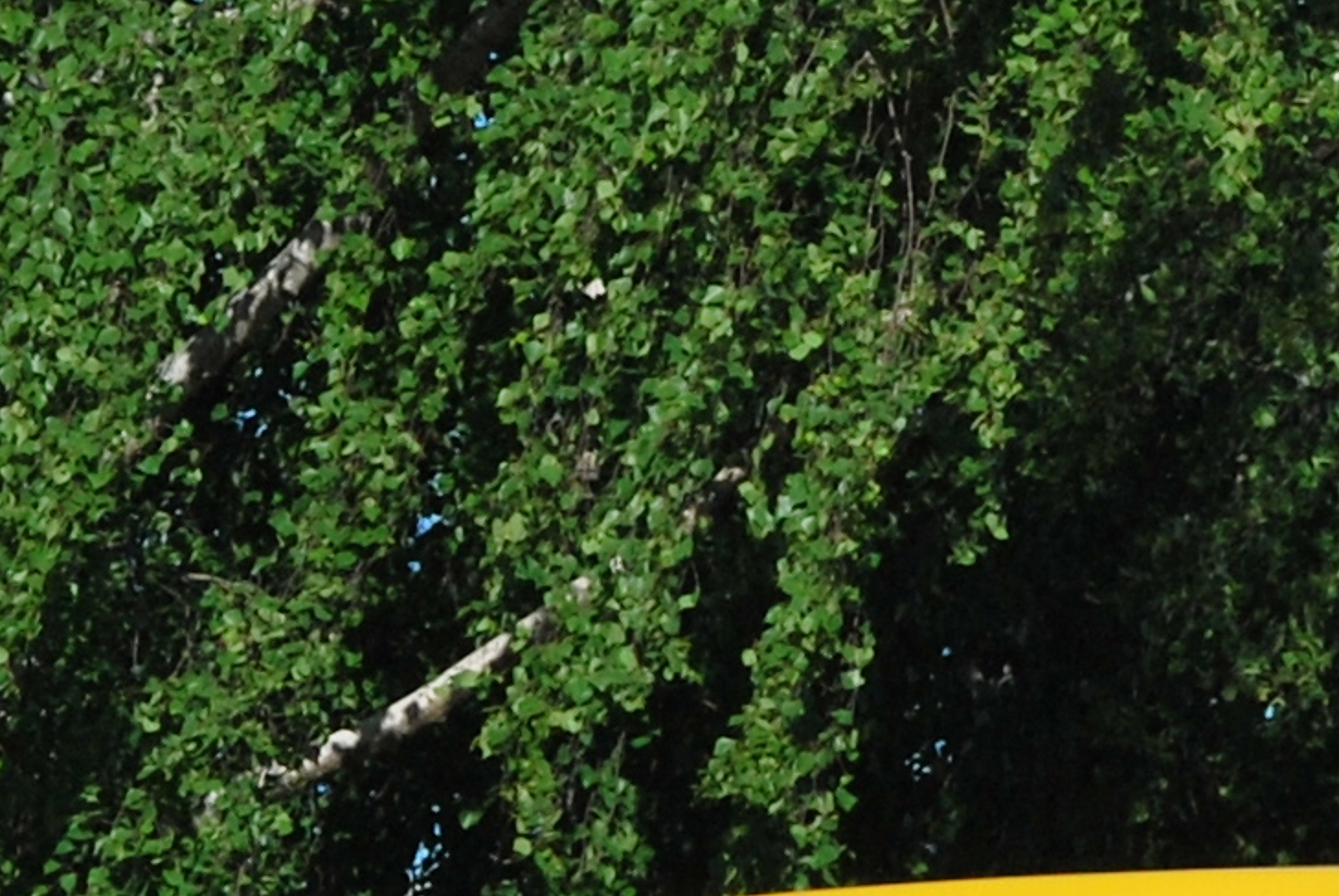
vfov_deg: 2.3
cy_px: 966
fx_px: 22256
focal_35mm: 598
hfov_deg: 3.4
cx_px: 470
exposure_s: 1/2000
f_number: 8
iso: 200
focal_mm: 75
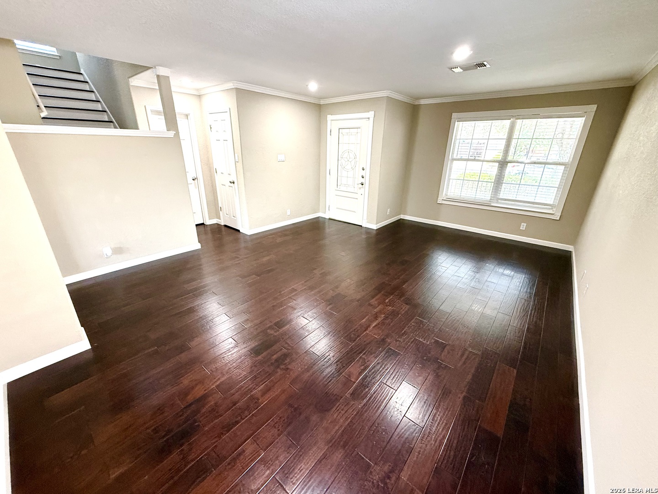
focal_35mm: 14
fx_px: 266
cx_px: 329
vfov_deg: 85.7
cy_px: 247
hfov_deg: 102.1
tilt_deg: -20.7
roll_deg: -1.2
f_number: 2.2
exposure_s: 1/60
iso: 400
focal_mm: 2.22
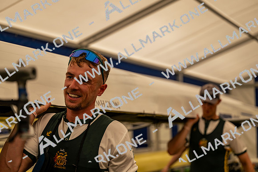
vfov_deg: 19.5
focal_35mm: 70
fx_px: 502
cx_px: 129
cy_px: 86
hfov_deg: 28.8
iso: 140
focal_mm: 70
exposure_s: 1/1000
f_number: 2.8
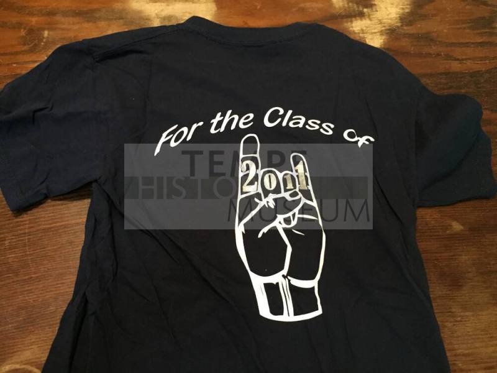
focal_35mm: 29
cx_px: 248
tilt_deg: -69.6
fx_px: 416
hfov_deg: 61.7
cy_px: 186
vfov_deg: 48.2
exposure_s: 1/15
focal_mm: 4.15
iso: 250
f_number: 2.2
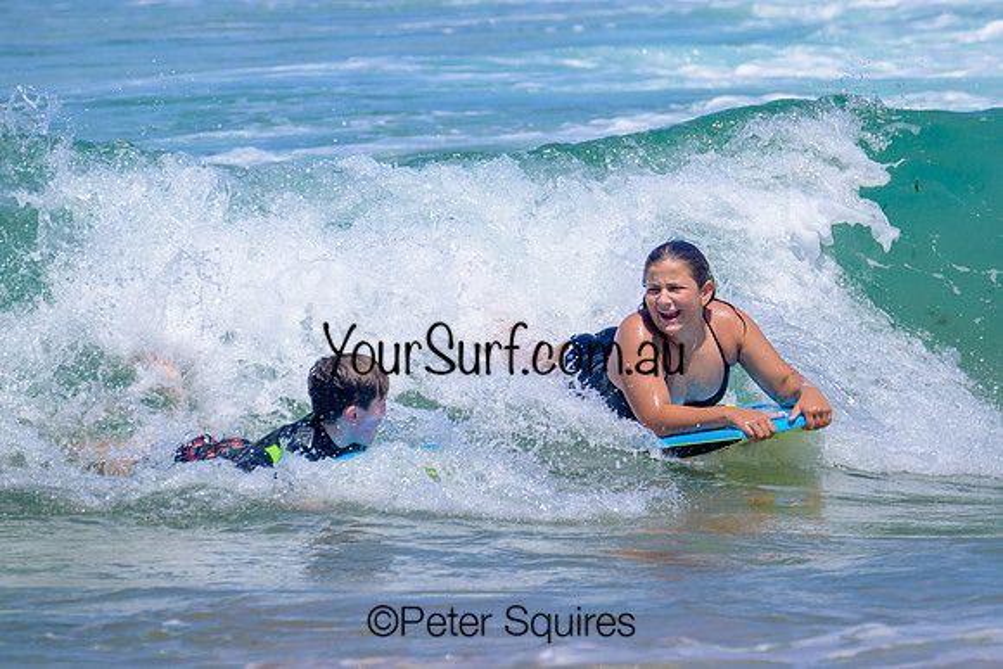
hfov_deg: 2.8
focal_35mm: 748
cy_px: 214
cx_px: 682
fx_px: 20845
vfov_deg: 1.8
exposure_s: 1/2000
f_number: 11
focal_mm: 550
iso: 720
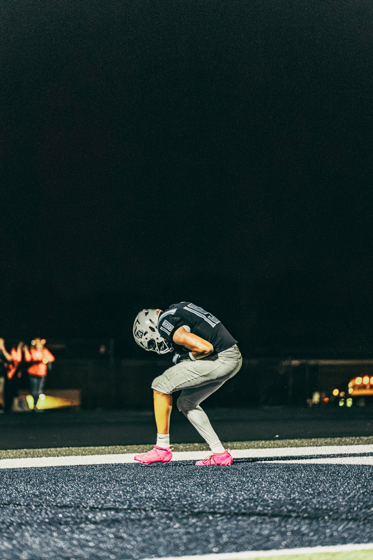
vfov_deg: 12.6
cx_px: 186
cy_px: 280
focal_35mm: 162
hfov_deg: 8.4
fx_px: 2526
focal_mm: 162.5
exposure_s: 1/1000
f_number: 2.8
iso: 6400
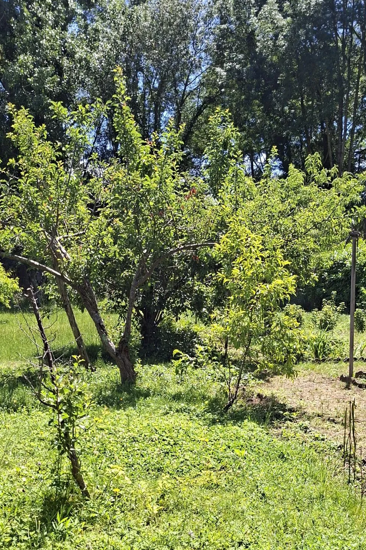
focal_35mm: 41
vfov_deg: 46.5
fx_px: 625
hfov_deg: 32.4
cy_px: 378
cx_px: 236
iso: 50
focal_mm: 5.54
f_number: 1.8
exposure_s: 1/763
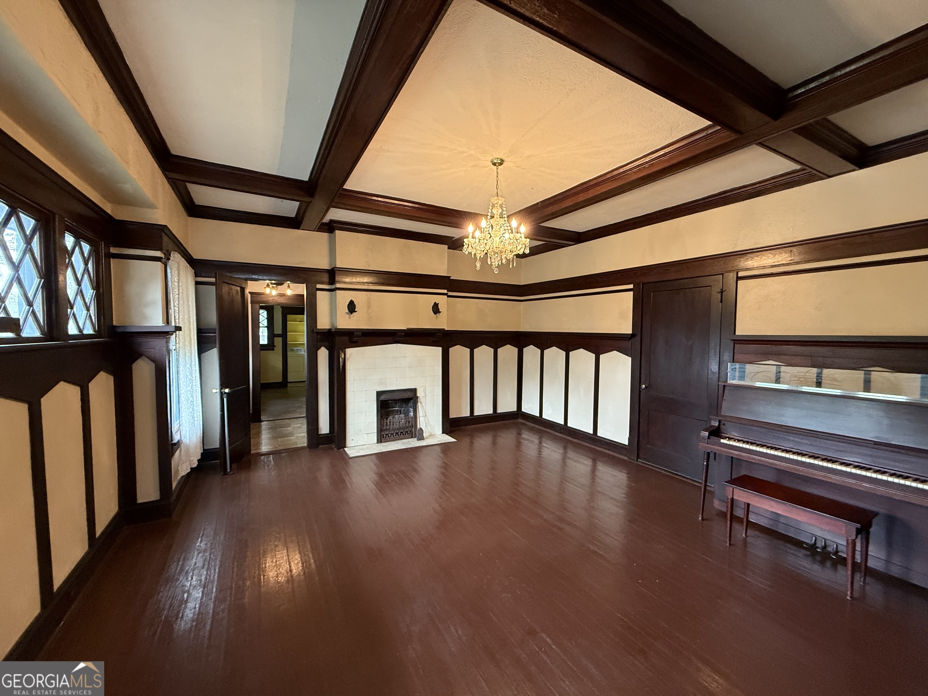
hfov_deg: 102.1
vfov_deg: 85.7
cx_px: 464
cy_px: 348
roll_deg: -0.4
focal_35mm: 14
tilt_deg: -2.4
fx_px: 375
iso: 400
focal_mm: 2.22
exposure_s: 1/60
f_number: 2.2
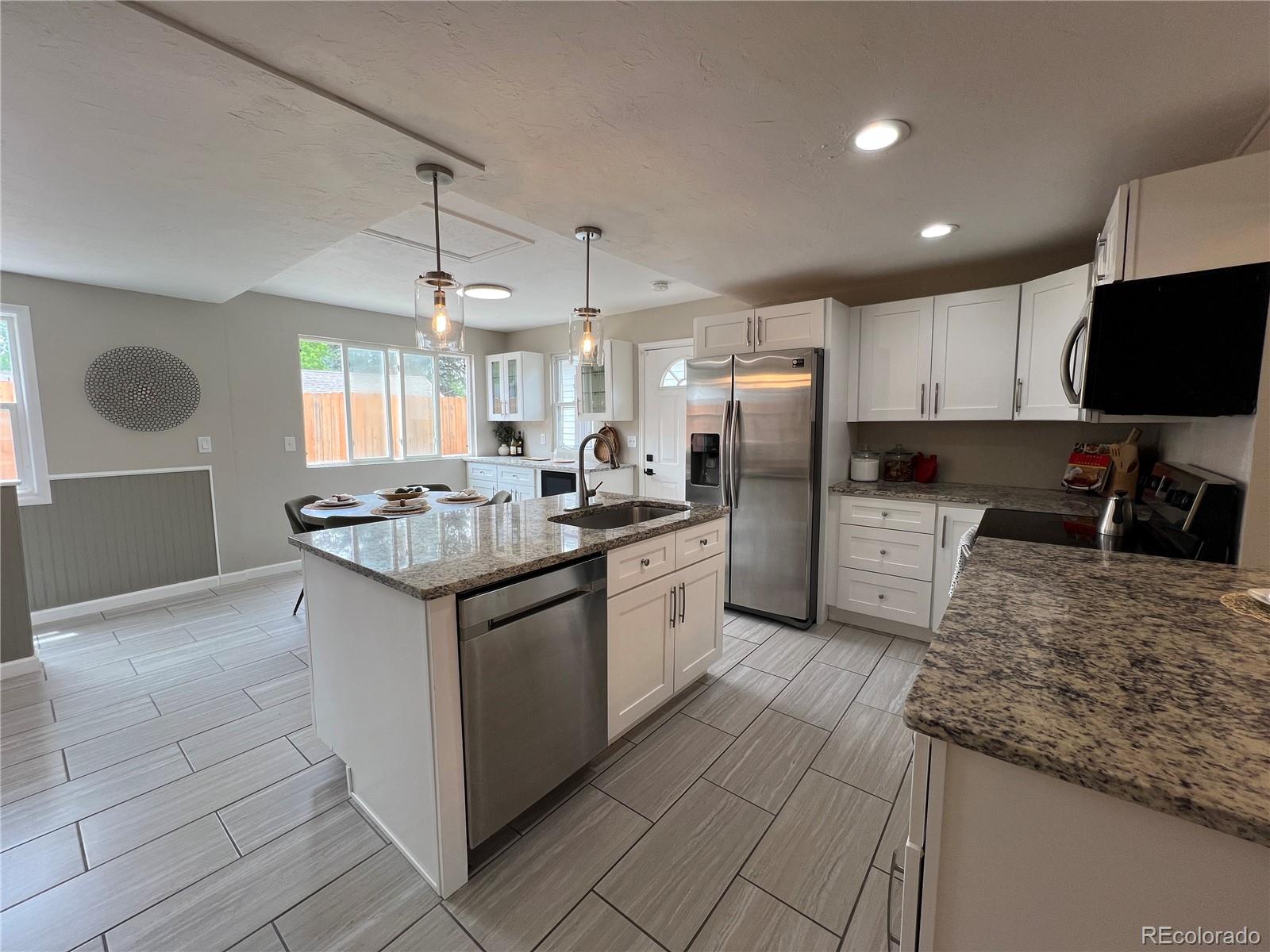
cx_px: 635
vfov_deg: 89.9
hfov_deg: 106.2
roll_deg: +0.1
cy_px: 476
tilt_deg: -6.3
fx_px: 477
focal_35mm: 13
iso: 50
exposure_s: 1/120
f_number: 1.8
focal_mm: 1.57
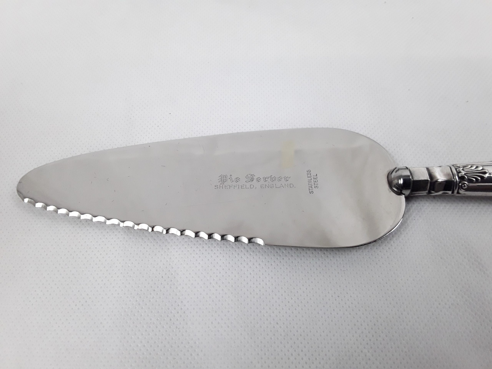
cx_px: 246
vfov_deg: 51.4
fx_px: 384
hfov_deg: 65.3
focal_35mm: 27
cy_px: 184
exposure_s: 1/120
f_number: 1.9
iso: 80
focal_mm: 2.91
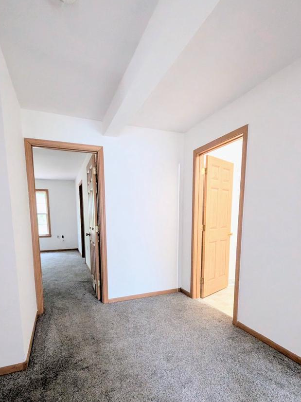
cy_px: 244
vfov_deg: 89.7
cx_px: 139
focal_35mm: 17
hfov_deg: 74.6
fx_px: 197
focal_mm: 1.54
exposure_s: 1/24
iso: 541
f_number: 2.2
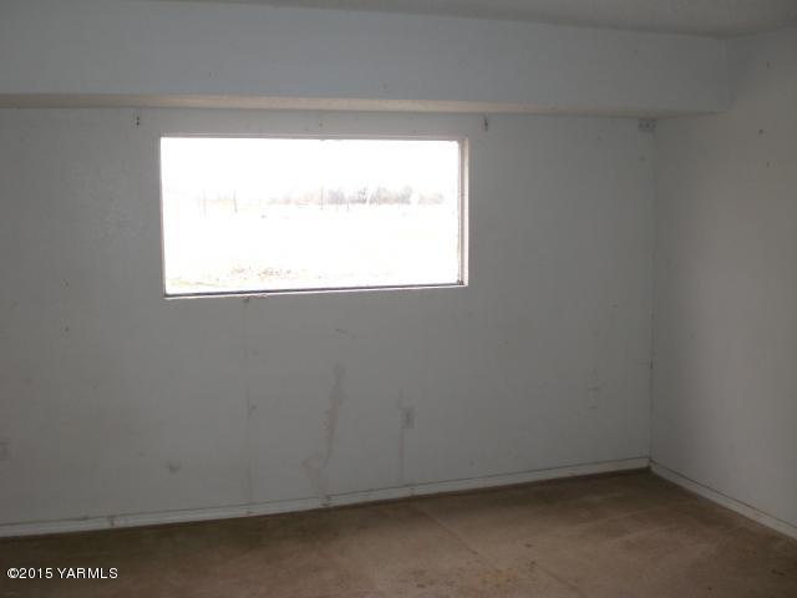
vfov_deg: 37.7
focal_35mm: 38
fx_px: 875
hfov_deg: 49.0
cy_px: 299
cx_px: 398
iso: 100
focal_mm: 6.3
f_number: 3.1
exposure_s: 1/80
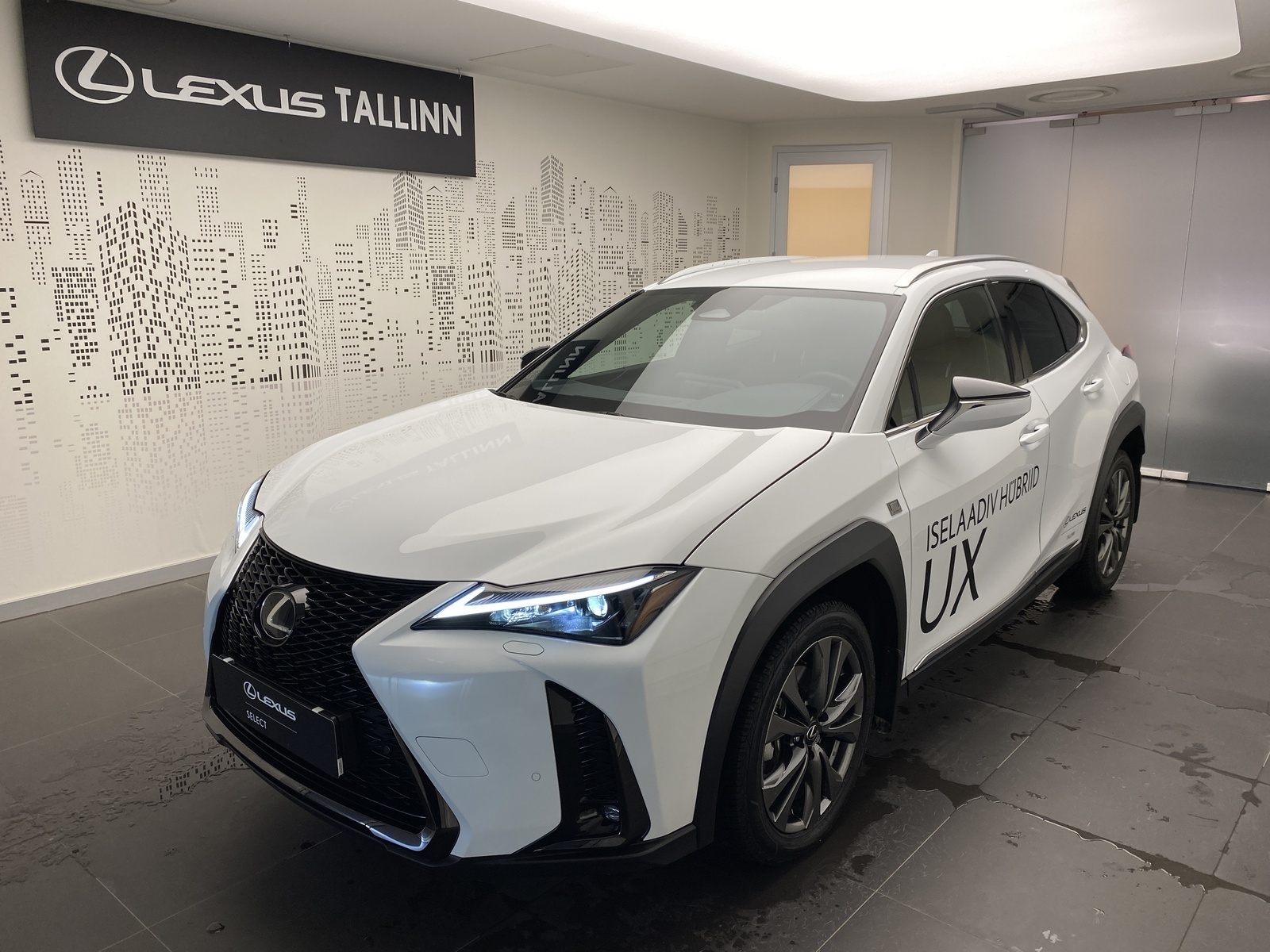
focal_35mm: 26
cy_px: 476
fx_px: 954
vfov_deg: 53.1
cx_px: 635
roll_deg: +1.7
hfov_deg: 67.3
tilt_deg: -11.9
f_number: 1.8
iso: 50
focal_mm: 4.25
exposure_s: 1/100
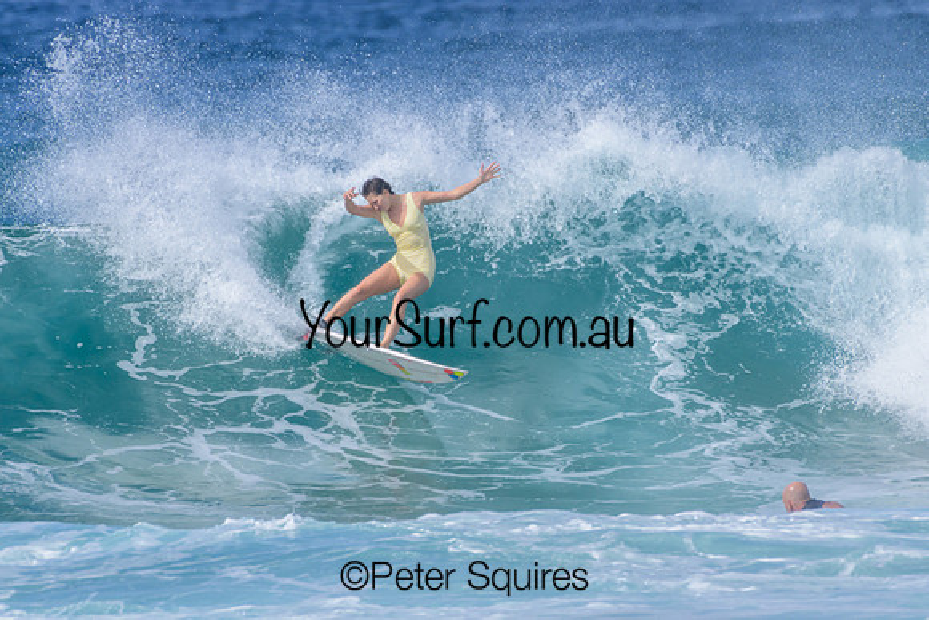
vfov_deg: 1.4
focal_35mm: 1000
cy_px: 310
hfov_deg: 2.1
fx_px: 25810
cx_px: 464
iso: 900
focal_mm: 1000
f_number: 11
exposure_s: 1/2000
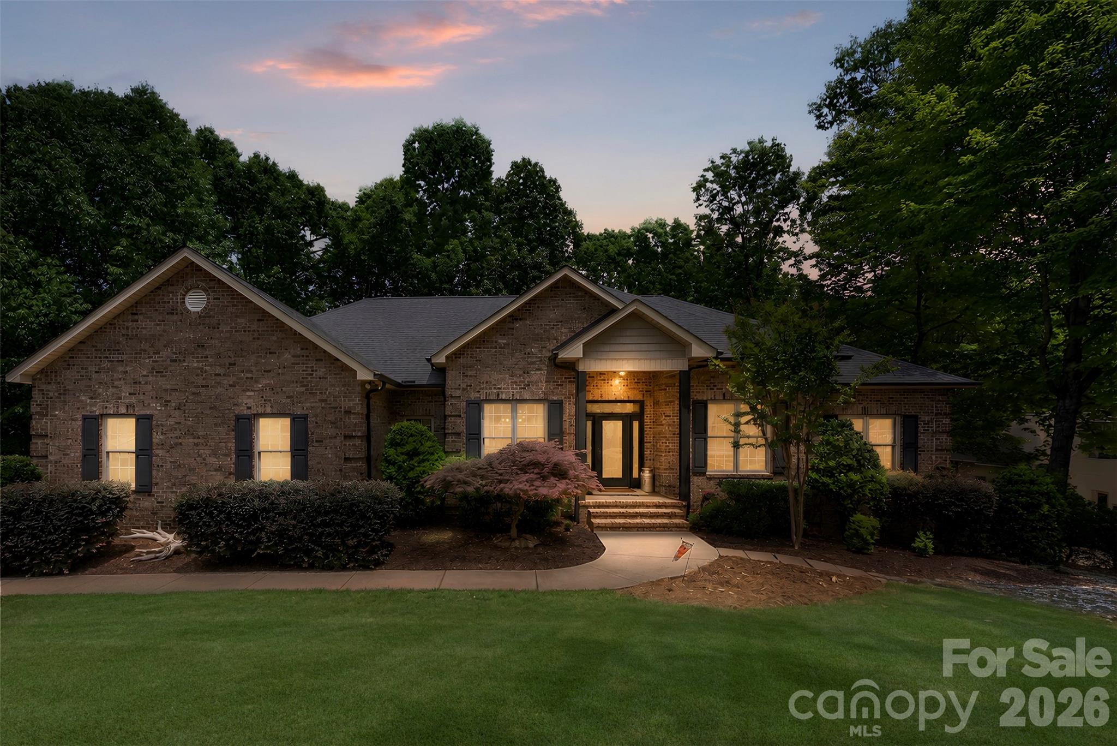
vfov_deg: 81.3
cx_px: 558
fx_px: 435
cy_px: 373
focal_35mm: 14
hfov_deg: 104.2
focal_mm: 14
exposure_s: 1/400
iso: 1600
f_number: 10
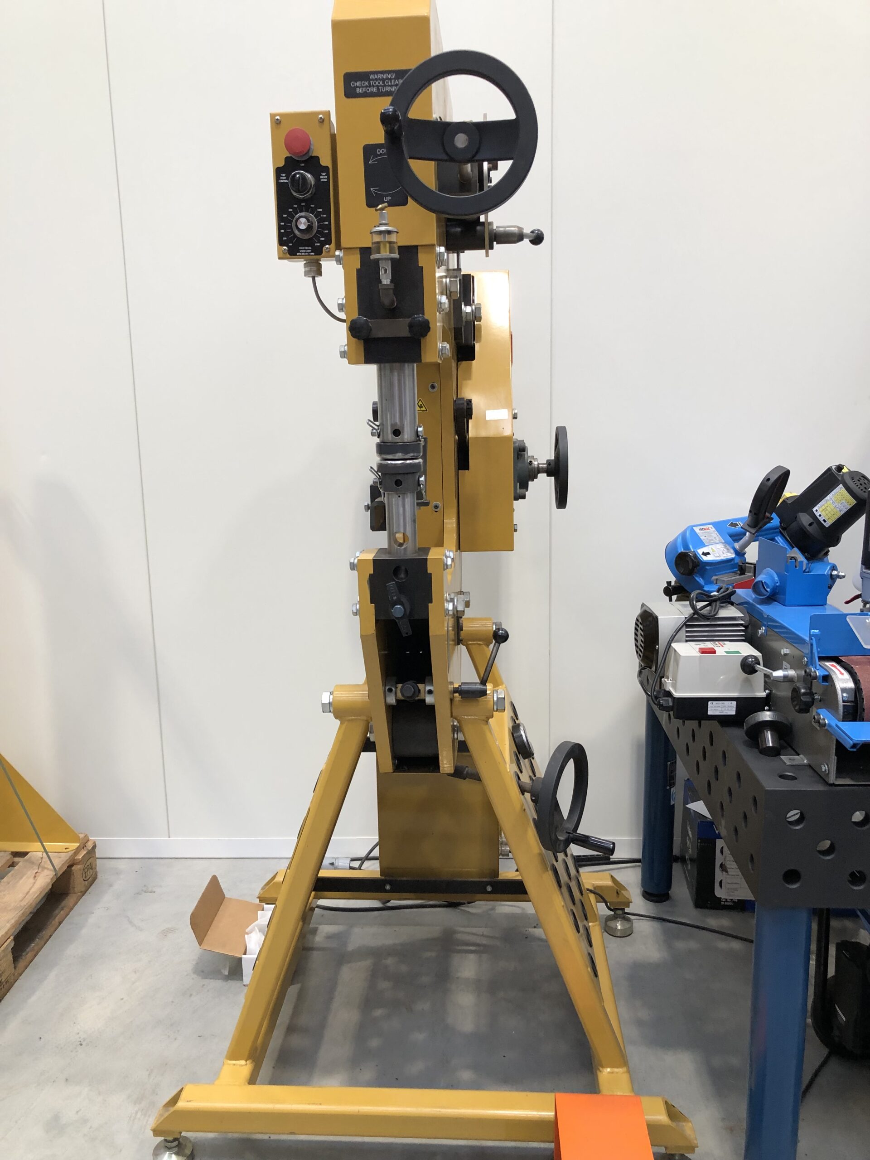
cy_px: 580
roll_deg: -0.4
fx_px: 938
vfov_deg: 63.4
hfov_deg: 49.7
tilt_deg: -11.2
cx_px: 435
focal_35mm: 28
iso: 32
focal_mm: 3.99
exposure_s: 1/30
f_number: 1.8
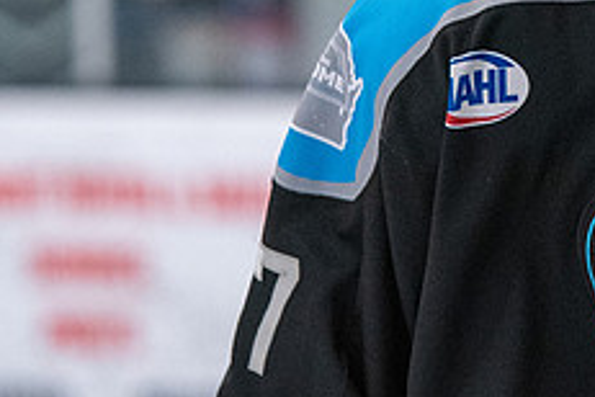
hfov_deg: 2.5
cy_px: -157
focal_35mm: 817
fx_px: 13502
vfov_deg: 1.7
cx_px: 698
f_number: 3.2
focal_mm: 170
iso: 2000
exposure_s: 1/800
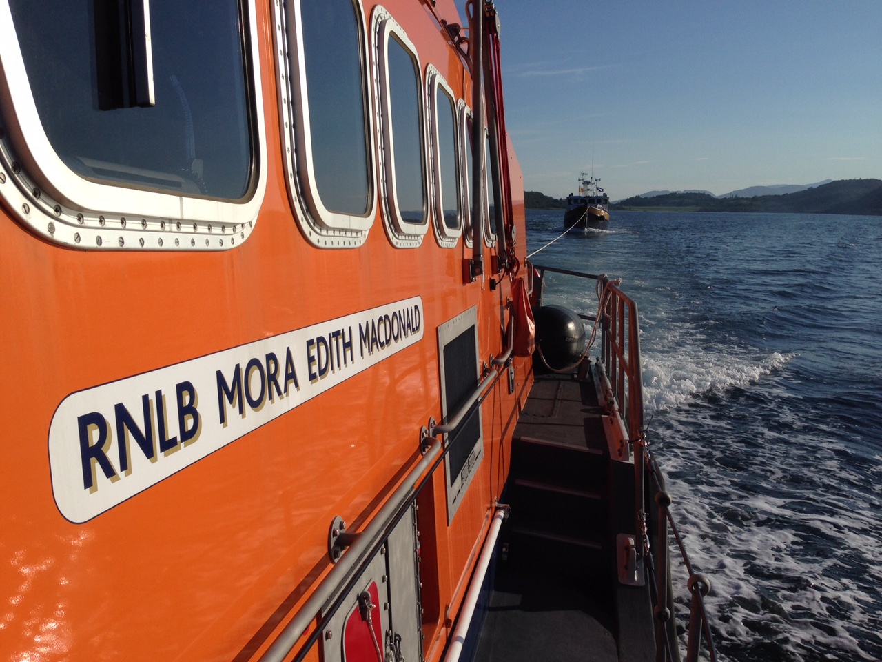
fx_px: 841
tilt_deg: -8.1
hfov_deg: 55.4
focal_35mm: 33
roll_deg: +0.4
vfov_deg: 42.9
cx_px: 441
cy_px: 331
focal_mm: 4.12
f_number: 2.4
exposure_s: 1/3623
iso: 50
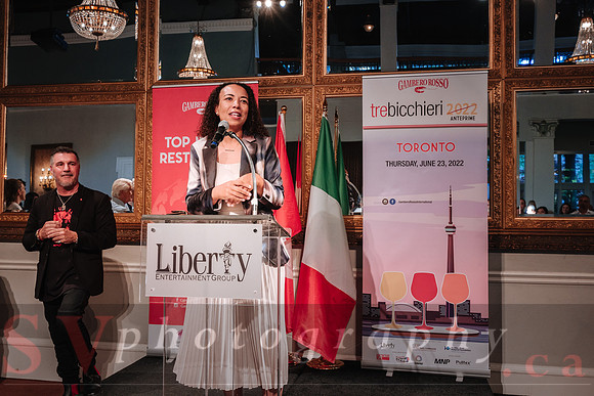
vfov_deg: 36.9
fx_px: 594
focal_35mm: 36
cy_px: 198
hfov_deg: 53.1
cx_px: 297
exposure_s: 1/60
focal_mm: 24
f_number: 5
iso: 800
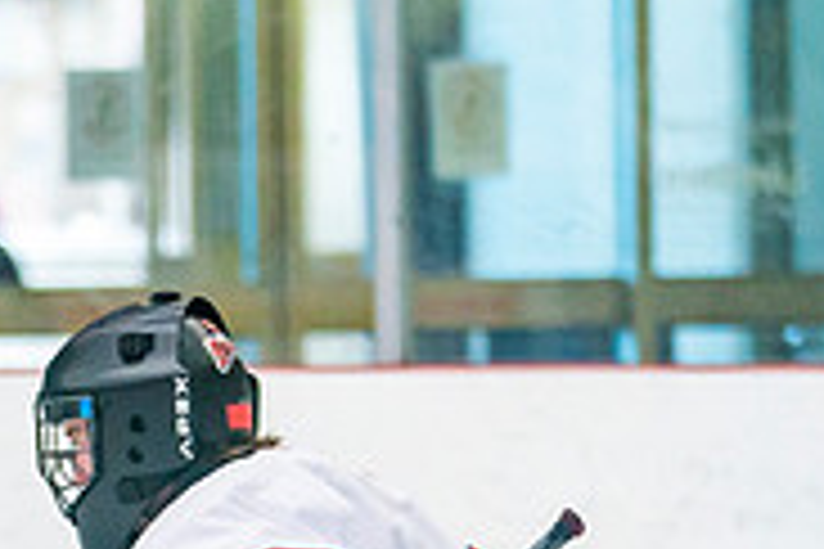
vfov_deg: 2.3
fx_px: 13503
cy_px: 623
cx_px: 401
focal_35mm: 590
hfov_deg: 3.5
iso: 1600
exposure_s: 1/640
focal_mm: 135
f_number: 2.8
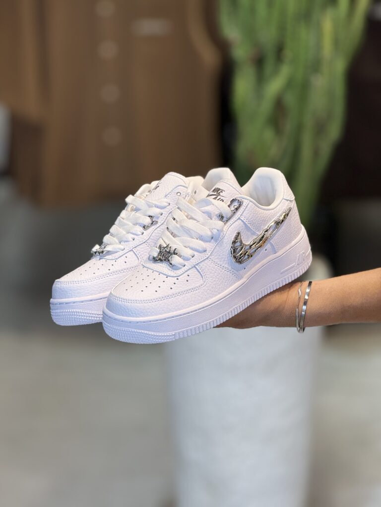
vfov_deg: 16.4
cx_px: 190
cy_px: 254
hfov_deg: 12.3
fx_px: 1761
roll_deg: -1.1
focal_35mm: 120
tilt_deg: -15.4
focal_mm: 15.66
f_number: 2.8
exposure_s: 1/100
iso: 64
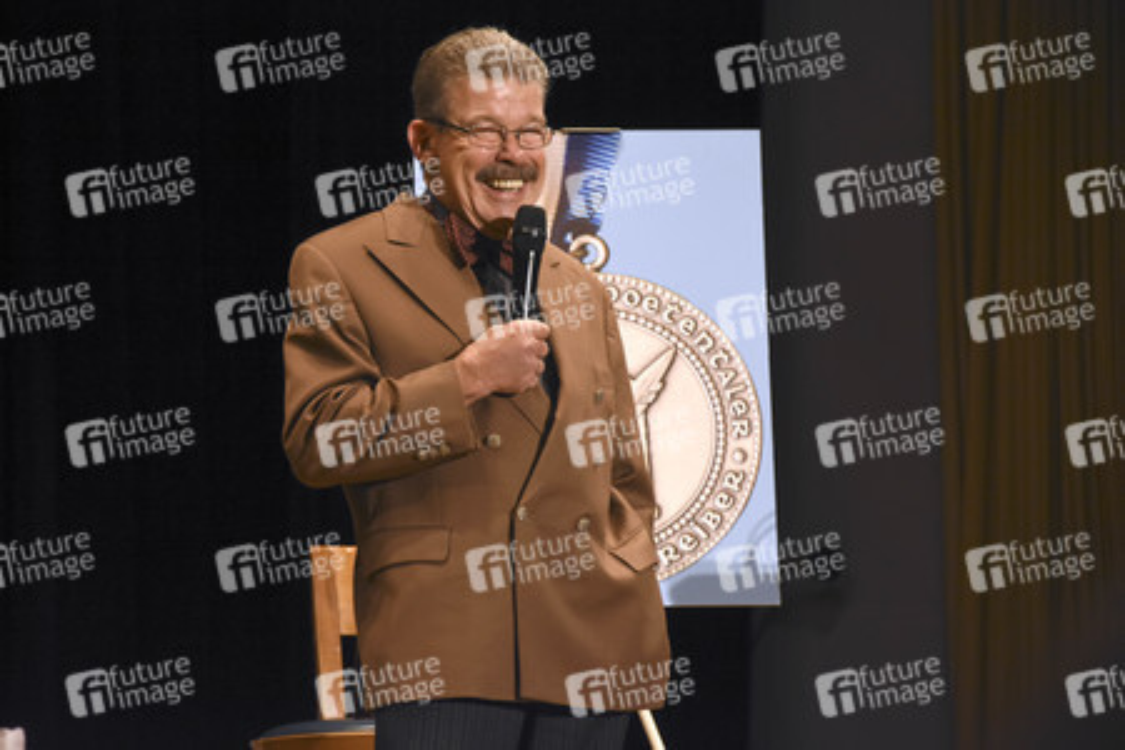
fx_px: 5250
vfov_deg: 8.2
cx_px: 562
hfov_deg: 12.2
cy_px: 375
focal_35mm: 168
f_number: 5.6
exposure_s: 1/60
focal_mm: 112
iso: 1600
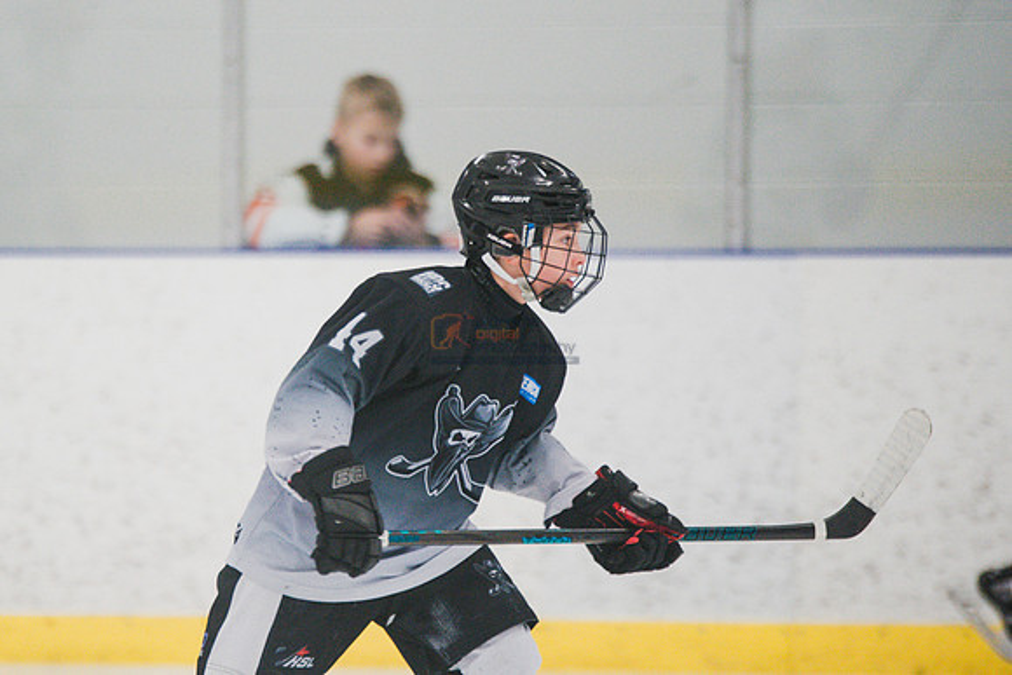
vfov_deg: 3.5
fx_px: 11096
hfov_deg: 5.2
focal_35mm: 395
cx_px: 341
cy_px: 349
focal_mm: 274
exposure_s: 1/800
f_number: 3.2
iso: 3200
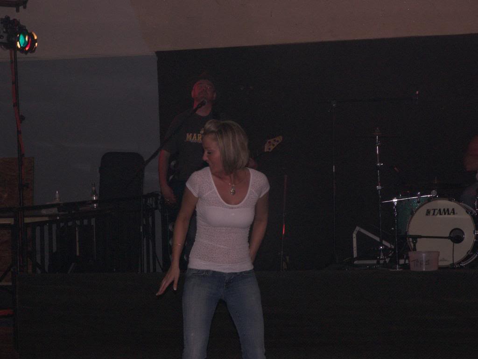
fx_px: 1657
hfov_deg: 16.4
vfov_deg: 12.3
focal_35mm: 120
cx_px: 239
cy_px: 180
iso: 200
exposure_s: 1/100
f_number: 4
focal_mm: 25.2
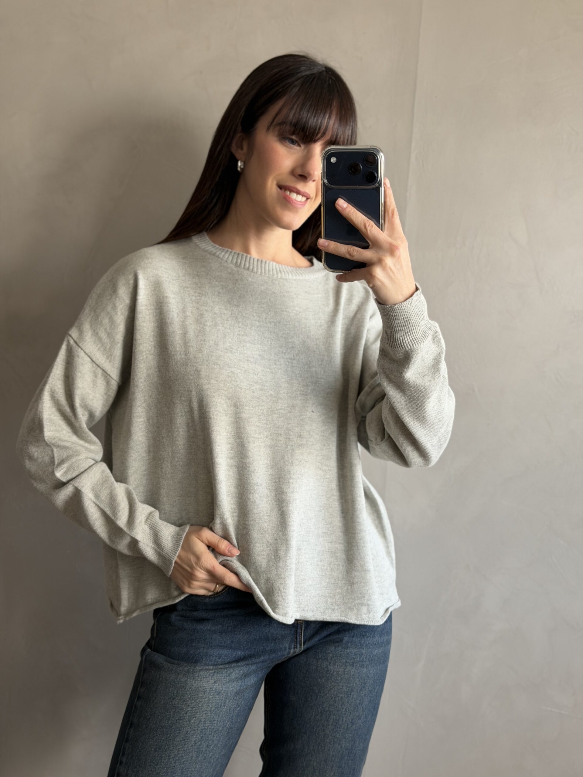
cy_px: 388
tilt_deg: -17.3
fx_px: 1078
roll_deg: -2.4
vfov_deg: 39.7
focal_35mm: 48
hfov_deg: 30.3
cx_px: 292
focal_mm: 6.76
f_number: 1.78
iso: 200
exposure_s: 1/60
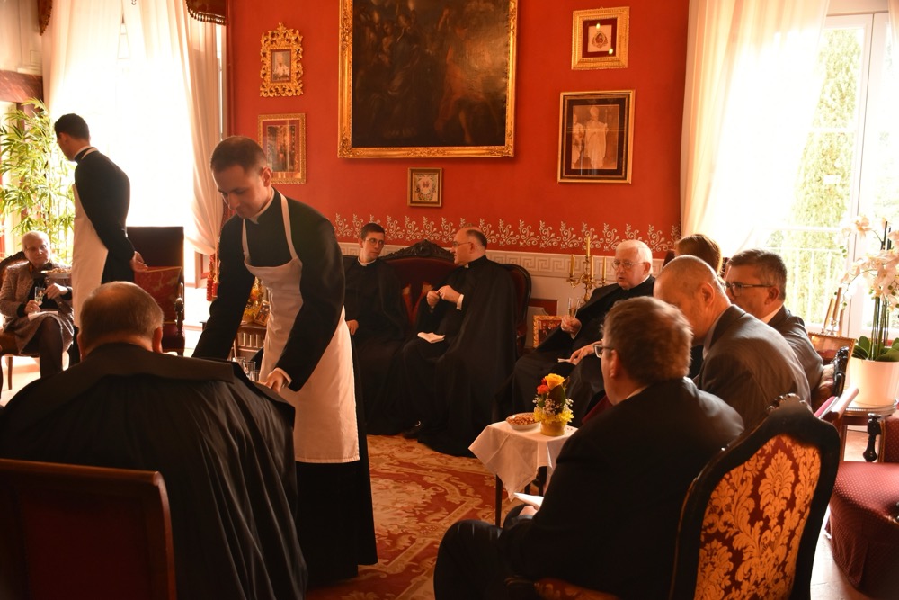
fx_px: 862
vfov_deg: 38.4
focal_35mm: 34
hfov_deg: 55.1
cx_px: 450
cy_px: 300
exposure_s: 1/40
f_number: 4.5
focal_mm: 23
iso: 1000
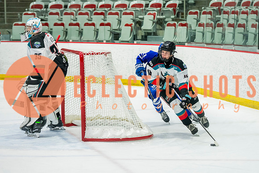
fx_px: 1026
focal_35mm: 143
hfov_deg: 14.4
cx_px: 174
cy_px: 93
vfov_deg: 9.6
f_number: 3.2
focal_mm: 105
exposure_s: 1/1000
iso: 1600
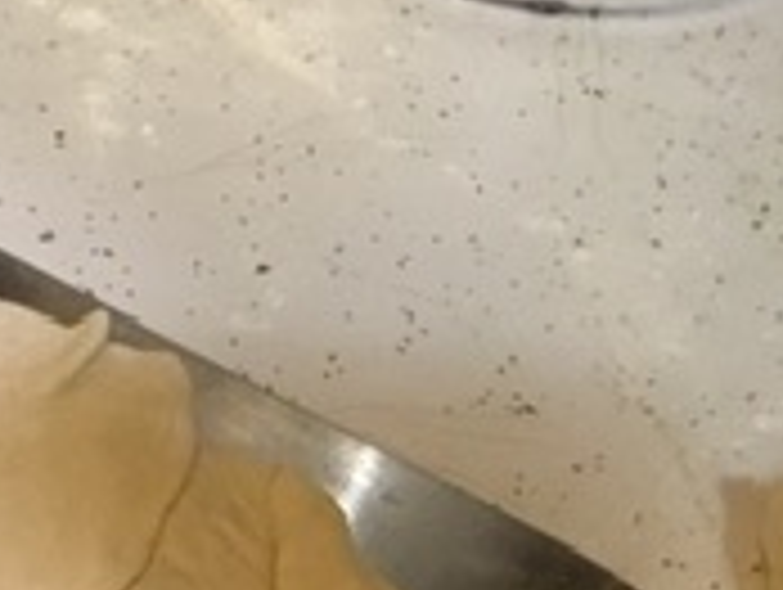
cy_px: 968
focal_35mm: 114
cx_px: -360
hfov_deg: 15.9
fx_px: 2582
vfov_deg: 12.2
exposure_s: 1/24
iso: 200
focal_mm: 3.3
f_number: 2.4
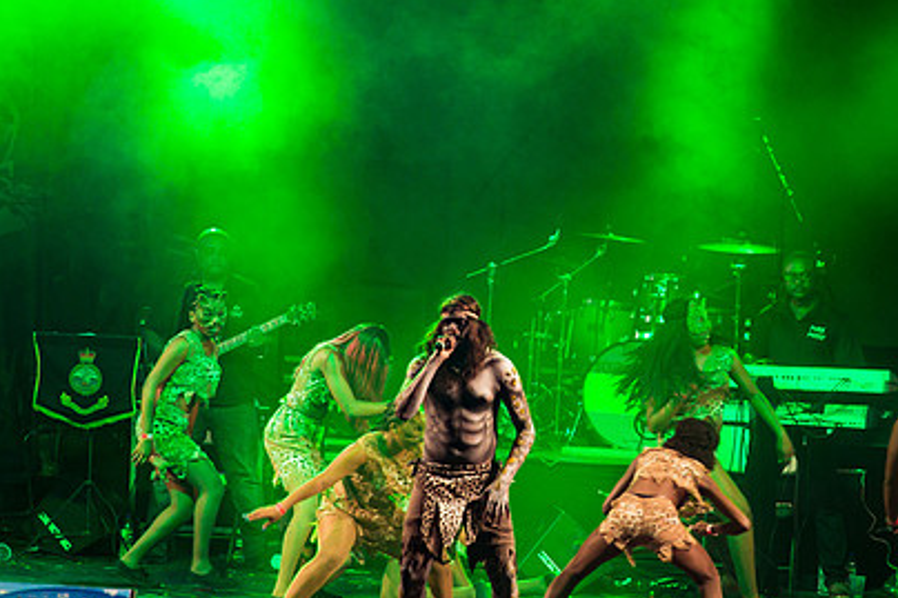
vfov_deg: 2.9
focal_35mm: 474
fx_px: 11818
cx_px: 533
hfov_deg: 4.4
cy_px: 305
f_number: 5.6
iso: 3200
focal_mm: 330
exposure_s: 1/200
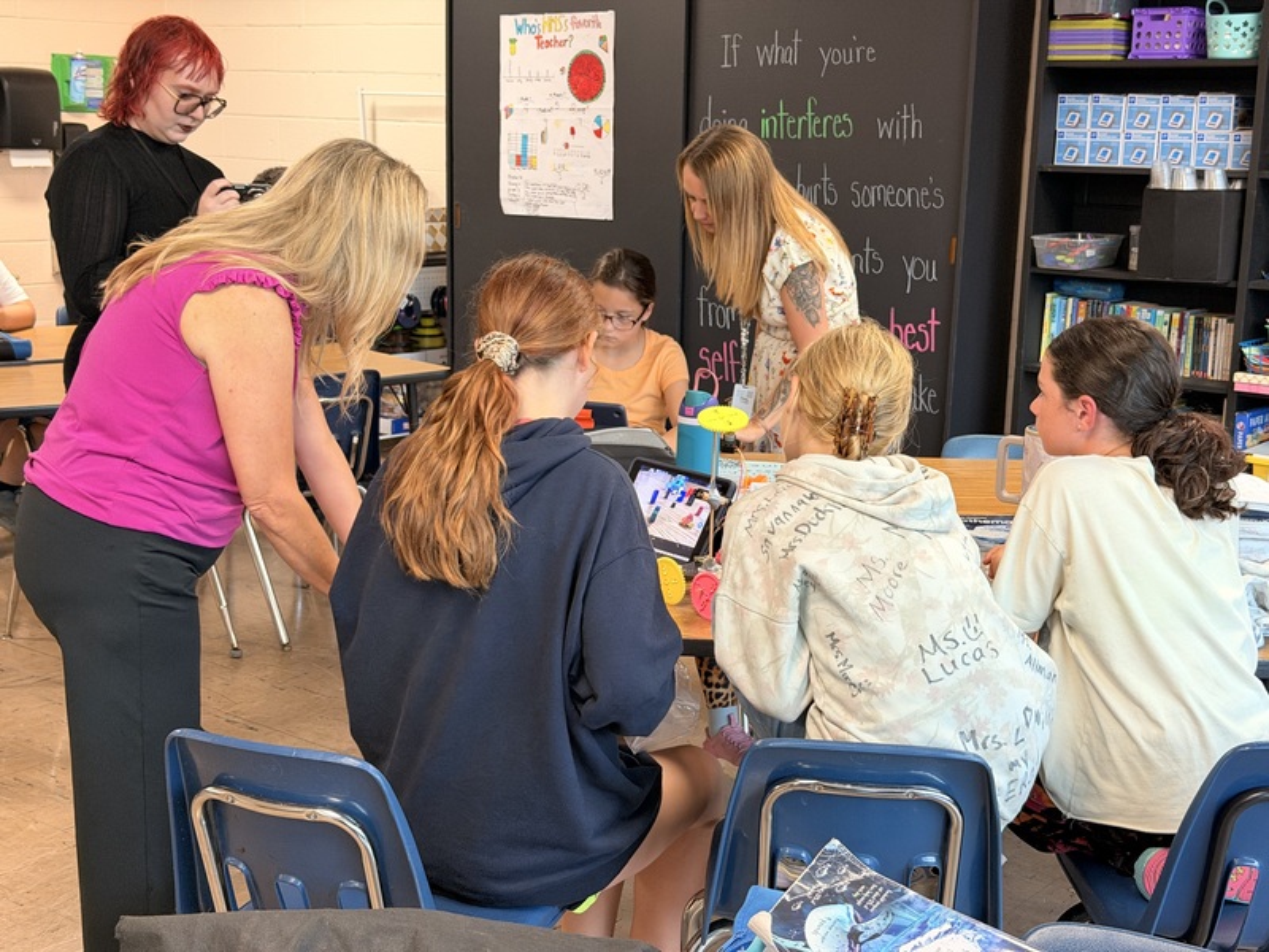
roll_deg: -0.9
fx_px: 1760
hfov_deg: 39.7
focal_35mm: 48
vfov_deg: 30.3
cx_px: 634
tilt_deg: -11.6
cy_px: 476
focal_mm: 6.76
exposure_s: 1/60
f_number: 1.78
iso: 250
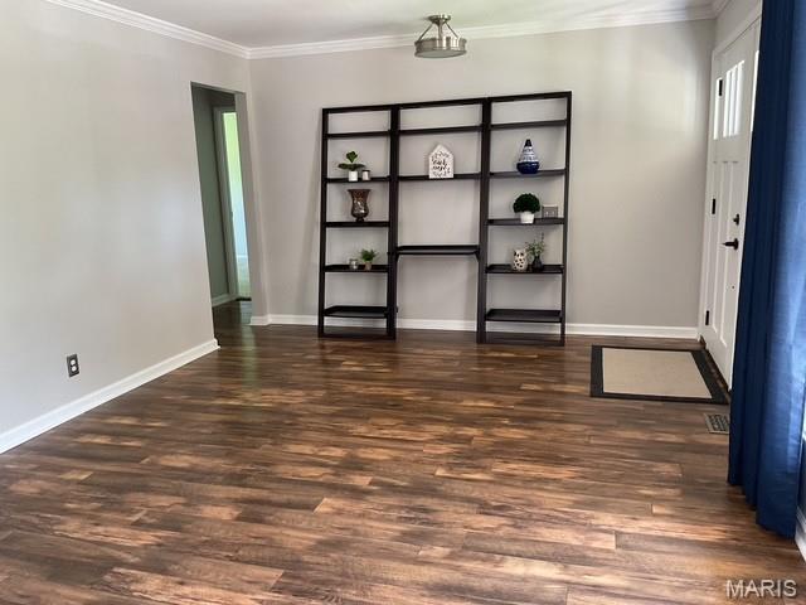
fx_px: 675
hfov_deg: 61.7
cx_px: 403
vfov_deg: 48.2
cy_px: 302
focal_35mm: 29
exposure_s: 1/60
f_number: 1.8
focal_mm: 3
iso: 100
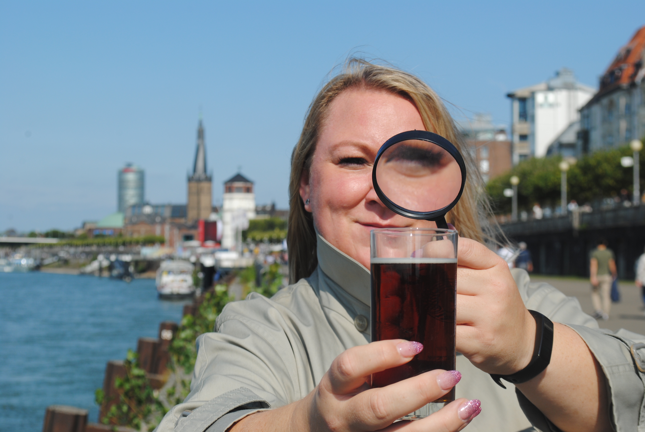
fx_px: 1292
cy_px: 216
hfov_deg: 28.0
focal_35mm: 72
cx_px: 322
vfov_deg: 19.0
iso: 100
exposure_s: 1/320
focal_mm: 48
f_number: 9
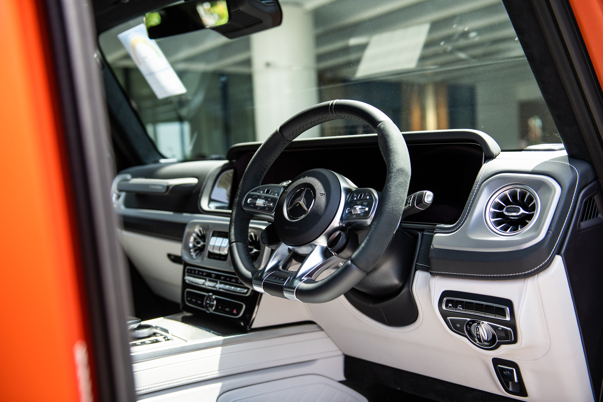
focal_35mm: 38
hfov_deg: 50.7
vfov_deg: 35.1
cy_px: 201
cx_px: 302
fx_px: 636
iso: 250
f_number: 3.5
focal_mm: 38
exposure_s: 1/200
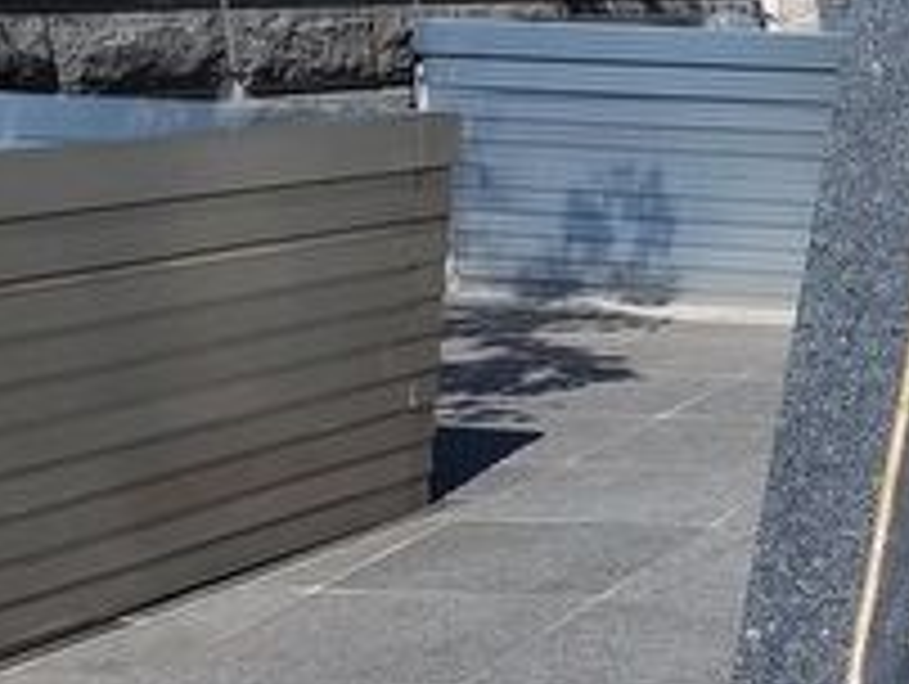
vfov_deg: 16.3
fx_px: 2392
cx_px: 1503
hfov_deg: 18.2
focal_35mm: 91
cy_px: 324
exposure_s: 1/1380
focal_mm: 5.56
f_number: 1.8
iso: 100
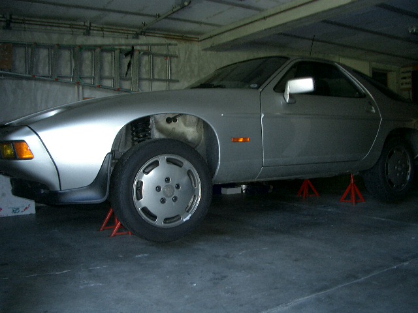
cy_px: 156
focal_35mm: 35
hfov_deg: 52.6
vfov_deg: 40.7
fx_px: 423
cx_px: 209
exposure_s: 1/40
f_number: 2.6
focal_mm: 5.8
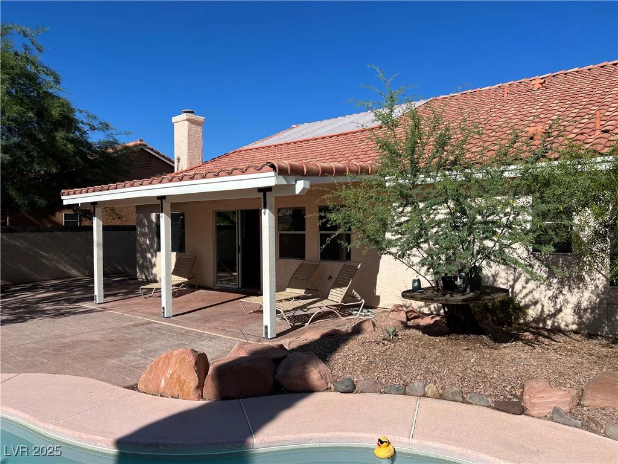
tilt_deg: -1.0
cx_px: 309
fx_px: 464
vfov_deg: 53.1
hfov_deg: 67.3
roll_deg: +0.4
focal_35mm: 26
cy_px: 232
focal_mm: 5.7
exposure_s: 1/6579
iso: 50
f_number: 1.5
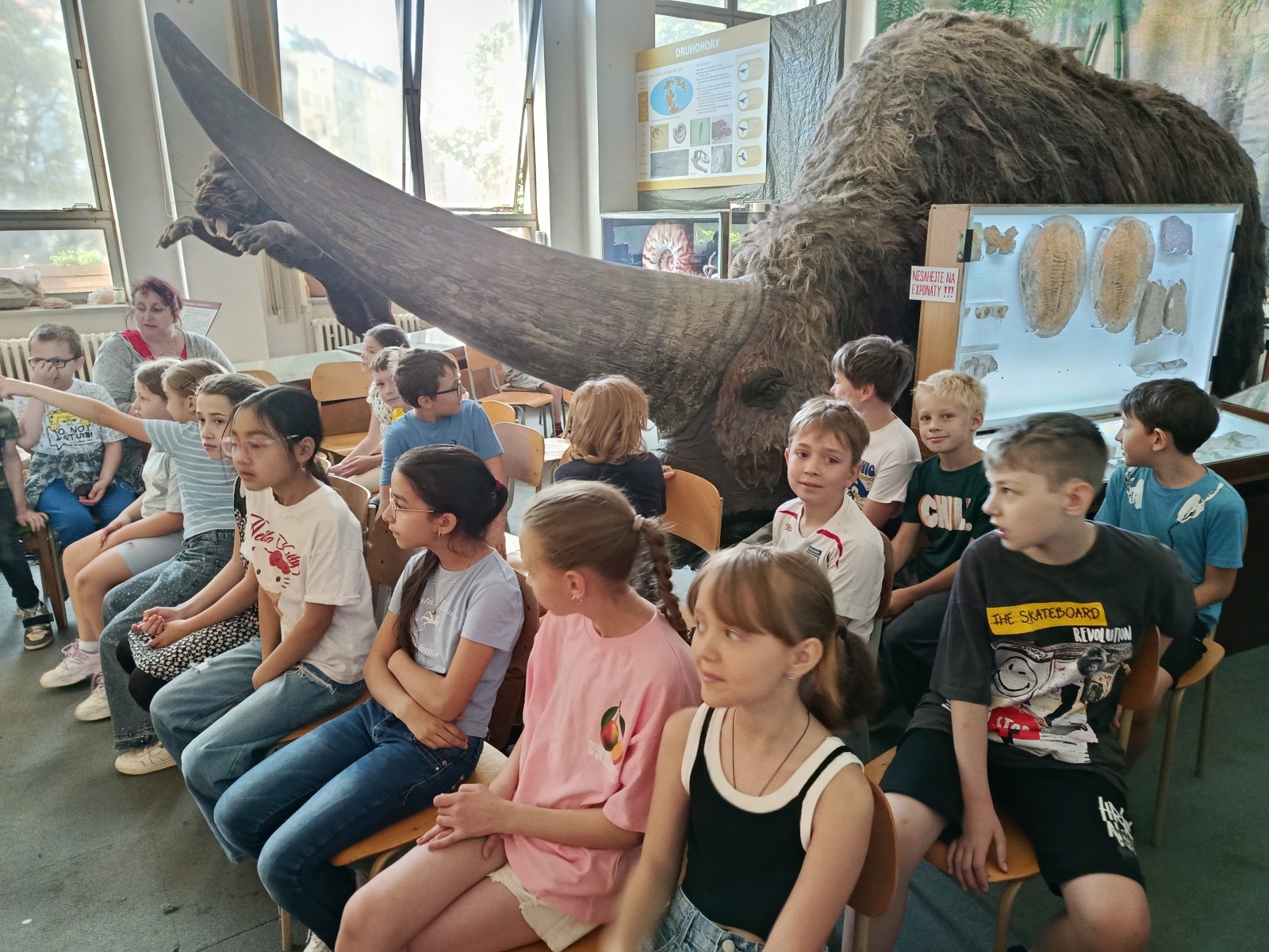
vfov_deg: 56.8
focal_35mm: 24
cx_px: 634
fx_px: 880
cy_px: 476
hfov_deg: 71.6
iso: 1028
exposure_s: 1/25
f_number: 1.7
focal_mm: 5.24
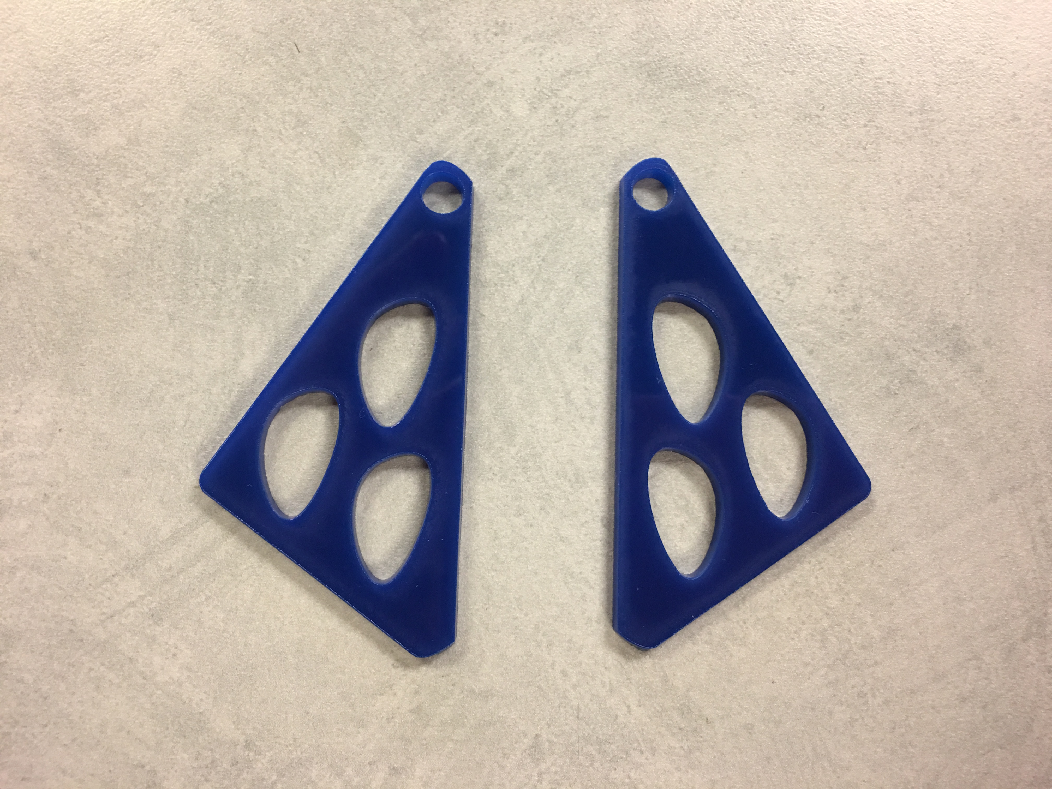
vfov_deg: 48.2
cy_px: 394
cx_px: 526
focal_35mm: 29
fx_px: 881
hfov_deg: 61.7
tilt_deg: -86.8
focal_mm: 4.15
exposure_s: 1/15
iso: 64
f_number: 2.2
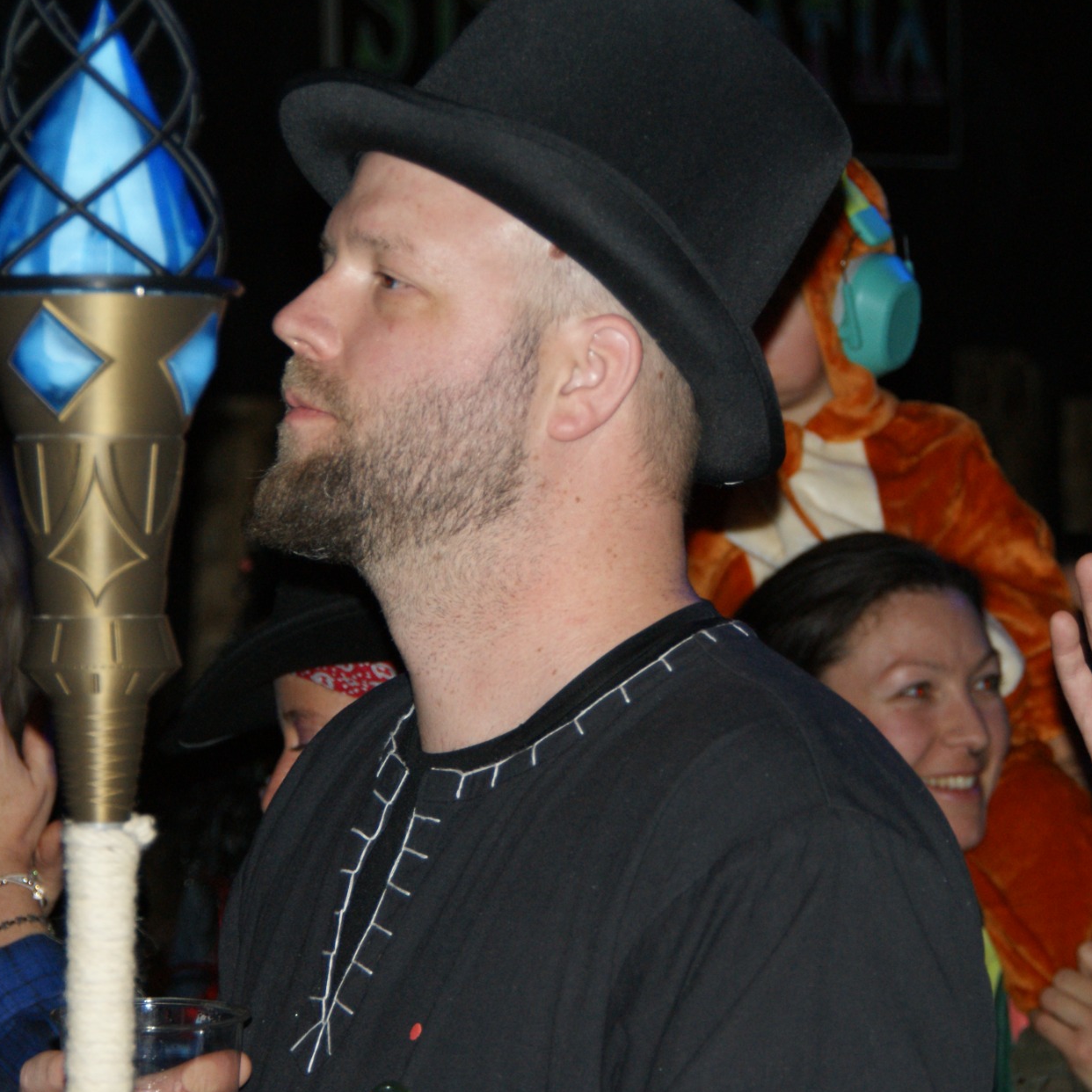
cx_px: 443
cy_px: 504
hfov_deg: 11.9
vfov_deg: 11.9
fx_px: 5246
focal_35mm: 147
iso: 400
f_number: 5.6
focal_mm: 70
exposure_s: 1/125
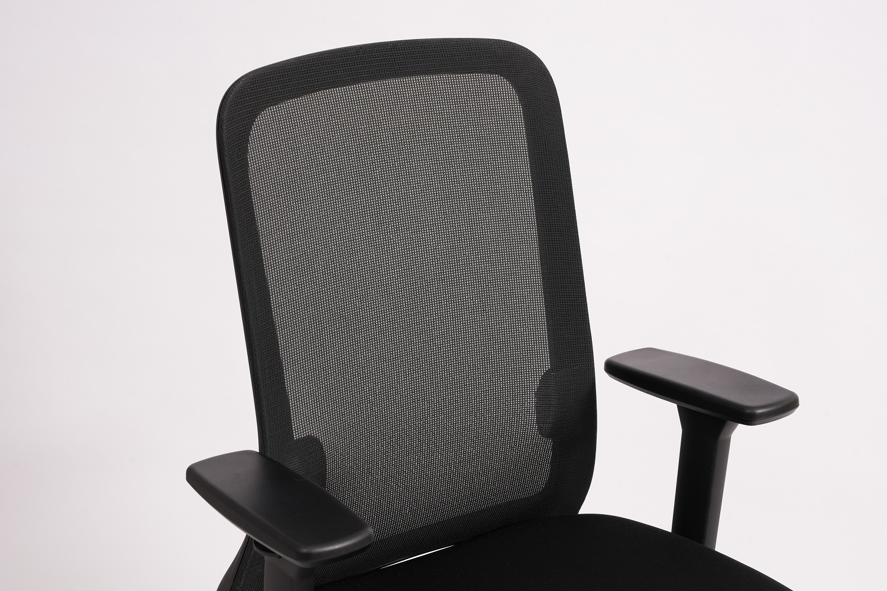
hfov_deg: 28.8
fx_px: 1725
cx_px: 444
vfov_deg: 19.5
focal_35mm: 70
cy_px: 296
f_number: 13
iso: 640
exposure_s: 1/80
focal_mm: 70
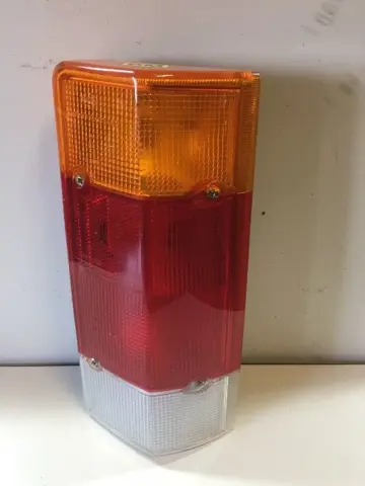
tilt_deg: -37.2
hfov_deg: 48.2
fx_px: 408
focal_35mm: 29
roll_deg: -0.1
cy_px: 243
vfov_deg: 61.7
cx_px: 182
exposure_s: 1/33
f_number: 2.2
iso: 125
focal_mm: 4.15
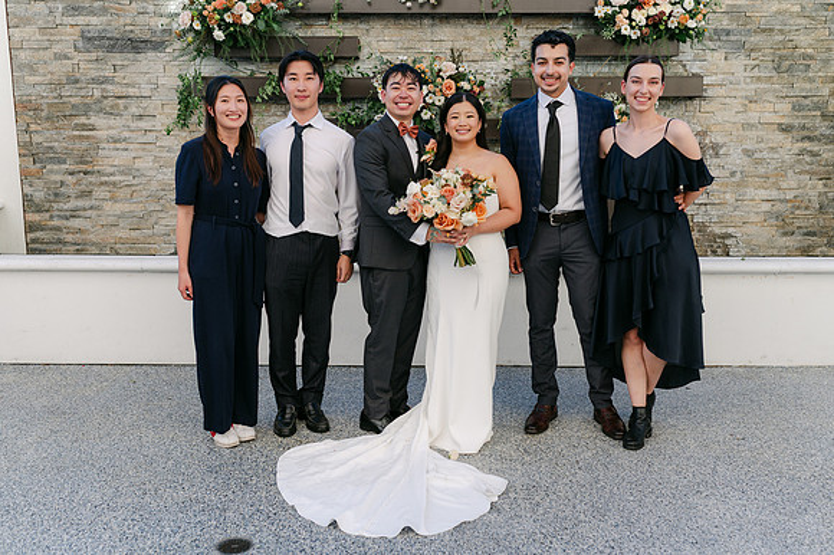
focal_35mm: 36
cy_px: 277
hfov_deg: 53.8
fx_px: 822
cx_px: 414
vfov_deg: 37.3
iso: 100
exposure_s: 1/800
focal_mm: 35
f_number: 4
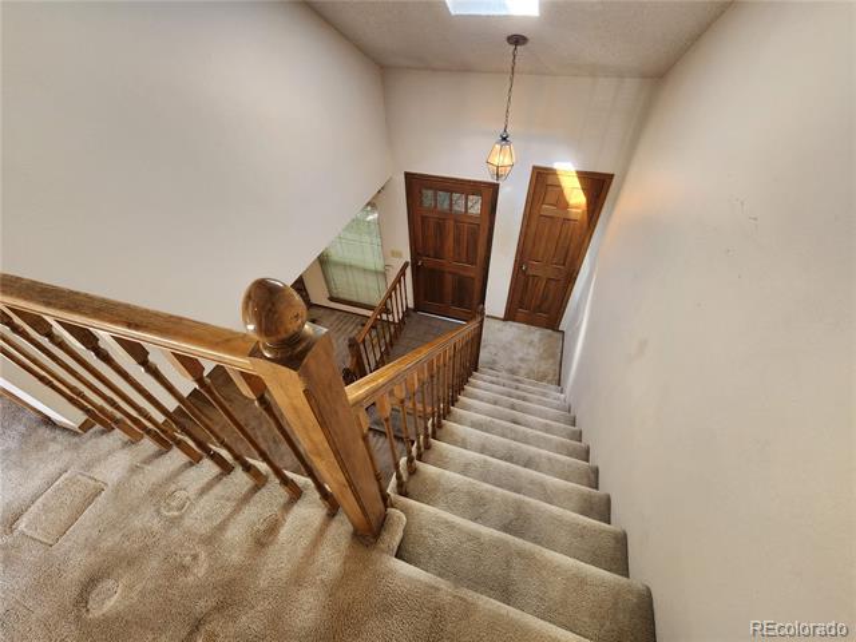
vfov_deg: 89.9
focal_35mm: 13
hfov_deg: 106.2
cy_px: 321
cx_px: 428
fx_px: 321
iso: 125
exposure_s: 1/60
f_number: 2.2
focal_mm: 2.2
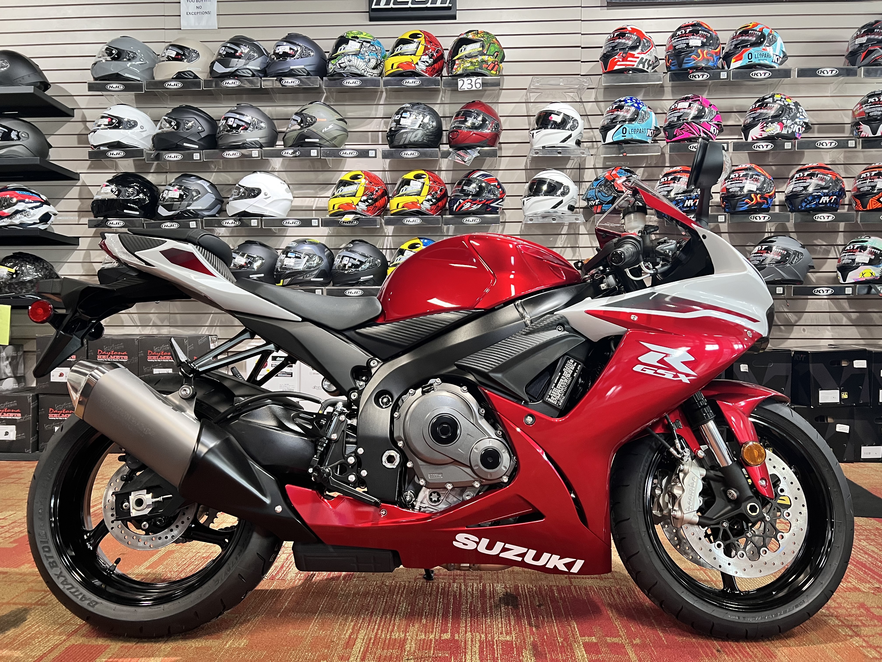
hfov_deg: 67.3
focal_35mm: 26
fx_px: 662
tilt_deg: -2.0
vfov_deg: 53.1
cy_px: 331
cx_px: 441
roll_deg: -0.5
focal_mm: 5.7
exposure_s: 1/60
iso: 250
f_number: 1.5
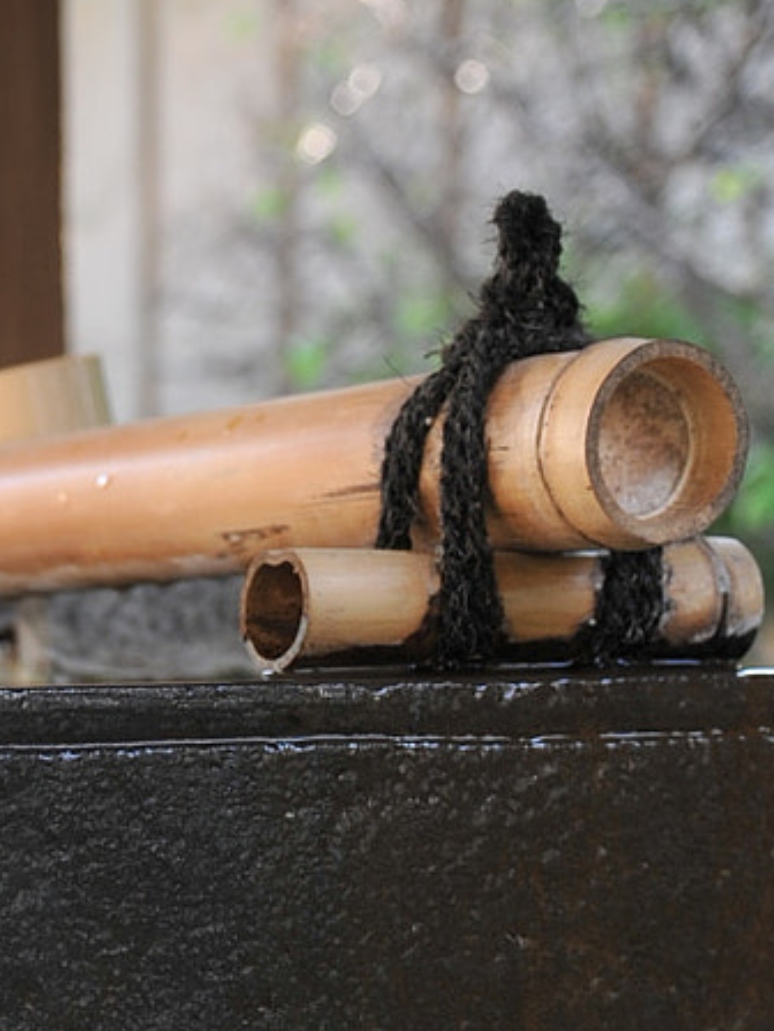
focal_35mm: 120
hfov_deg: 11.7
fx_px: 3578
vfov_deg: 15.9
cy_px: 1144
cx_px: -439
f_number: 3.2
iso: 250
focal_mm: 35
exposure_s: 1/40
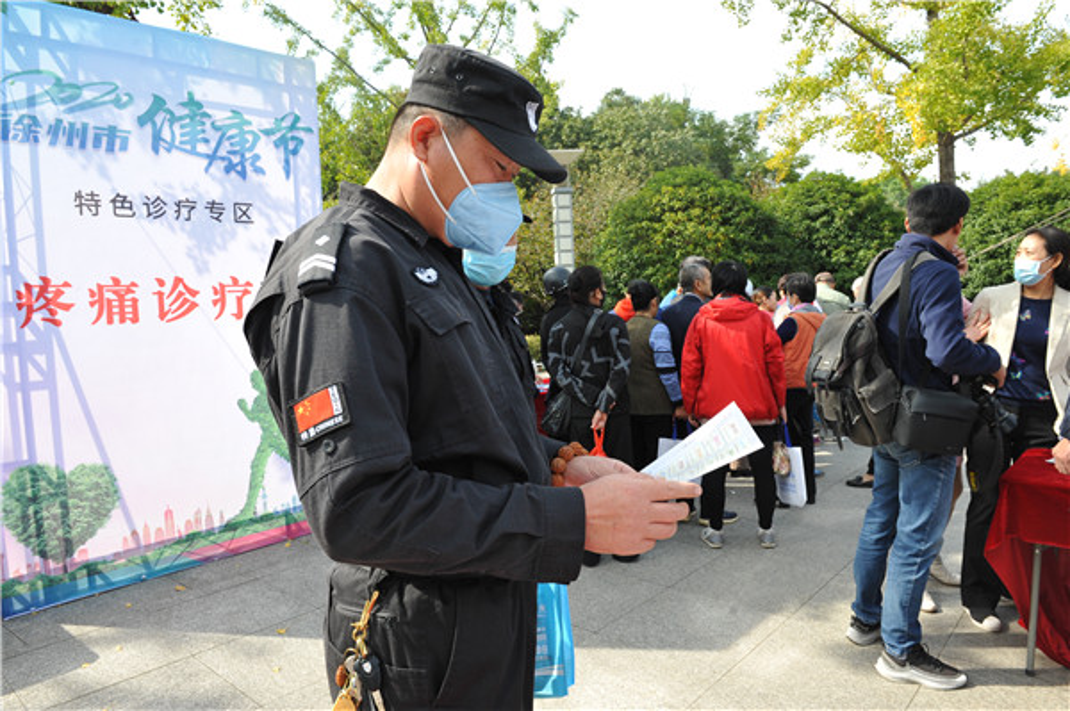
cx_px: 535
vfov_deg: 53.1
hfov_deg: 73.8
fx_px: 713
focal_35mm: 24
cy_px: 356
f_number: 10
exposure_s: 1/400
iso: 1000
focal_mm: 24
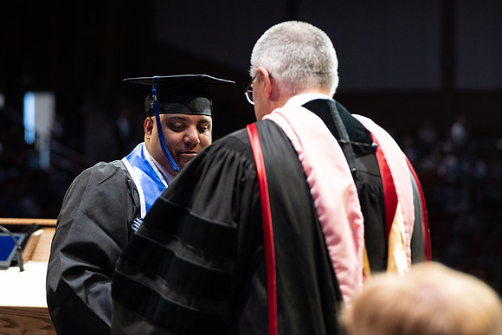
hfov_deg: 16.9
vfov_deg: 11.3
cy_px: 134
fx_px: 1693
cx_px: 232
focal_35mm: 121
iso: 2500
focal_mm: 100
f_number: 3.2
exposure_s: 1/400
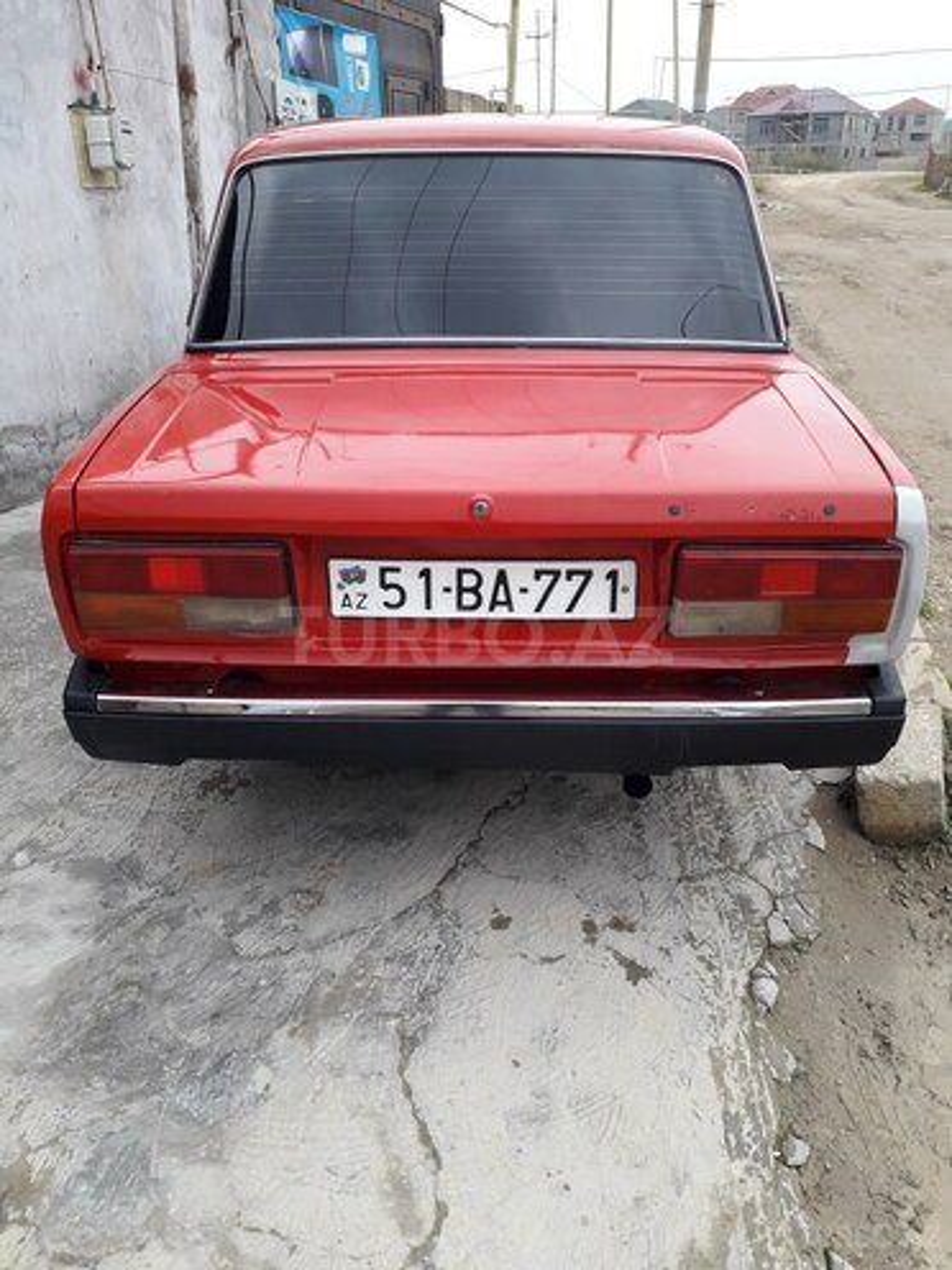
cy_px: 635
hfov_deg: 51.4
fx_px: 990
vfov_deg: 65.3
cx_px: 476
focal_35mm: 27
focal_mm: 3.6
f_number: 1.9
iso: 40
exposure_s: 1/137
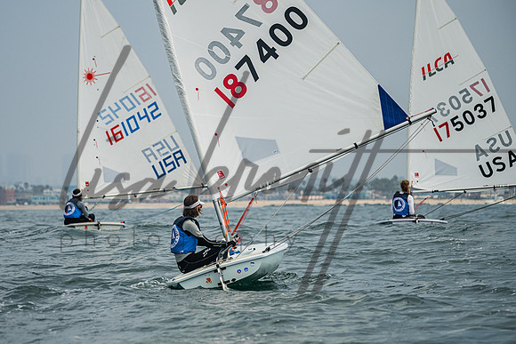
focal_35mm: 185
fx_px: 2649
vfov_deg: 7.4
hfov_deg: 11.1
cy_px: 174
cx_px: 205
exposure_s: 1/2500
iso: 320
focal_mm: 150
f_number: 4.8
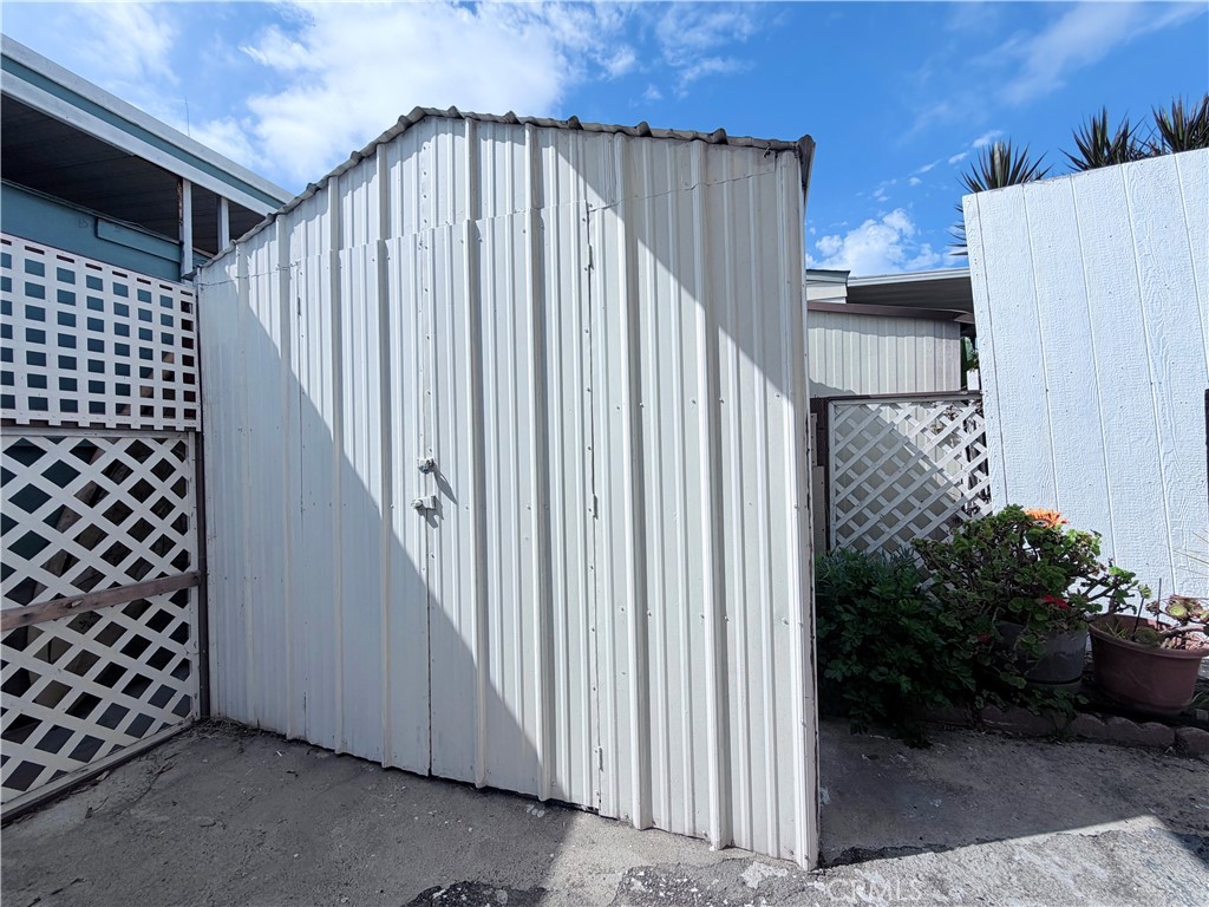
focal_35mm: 14
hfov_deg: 102.1
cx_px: 604
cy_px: 454
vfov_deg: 85.7
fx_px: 489
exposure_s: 1/1431
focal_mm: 2.22
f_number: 2.2
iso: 20
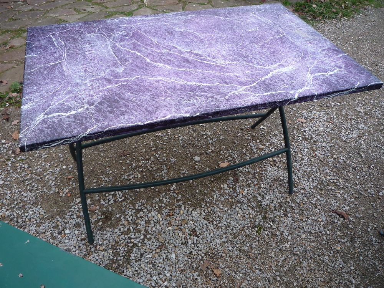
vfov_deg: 46.8
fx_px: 333
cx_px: 192
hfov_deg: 60.0
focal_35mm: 30
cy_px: 144
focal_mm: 5.2
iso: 100
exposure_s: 1/100
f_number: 3.5
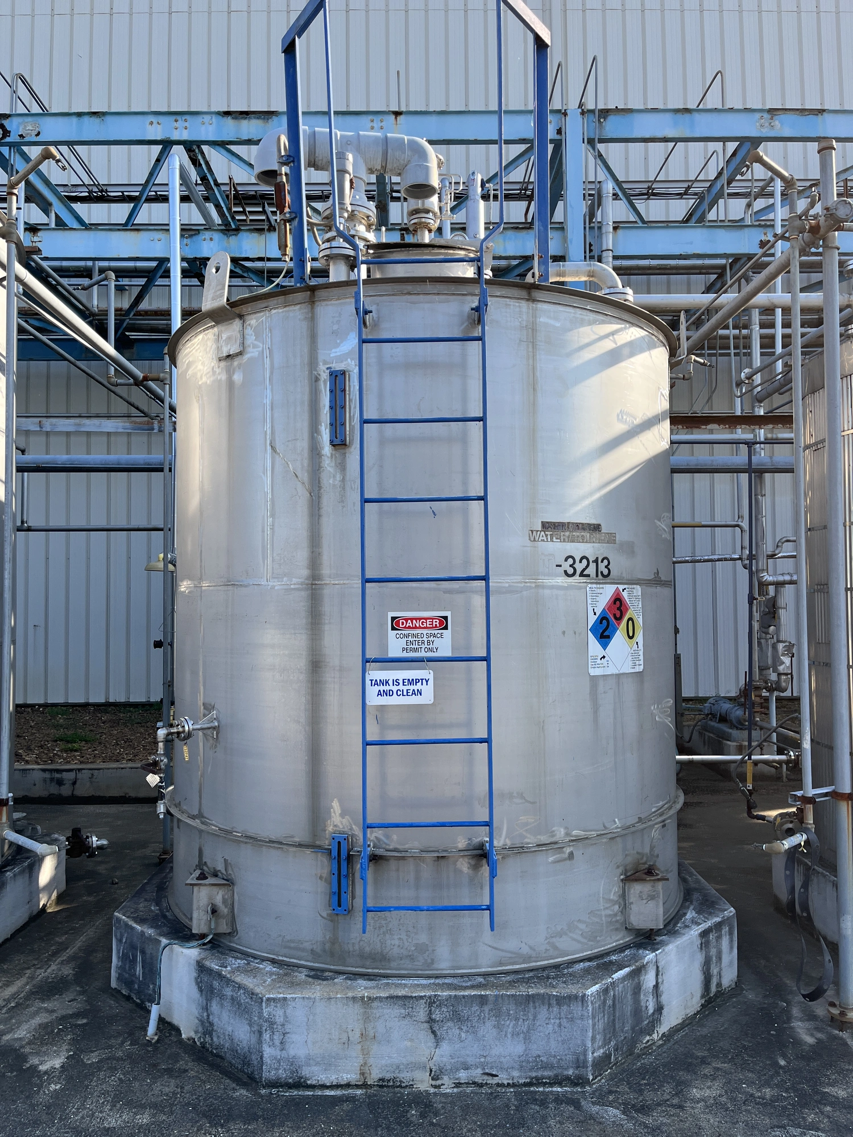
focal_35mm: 26
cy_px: 568
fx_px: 854
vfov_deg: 67.3
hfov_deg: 53.1
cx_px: 426
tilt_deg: +3.8
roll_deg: -0.6
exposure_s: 1/951
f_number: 1.6
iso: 50
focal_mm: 5.1
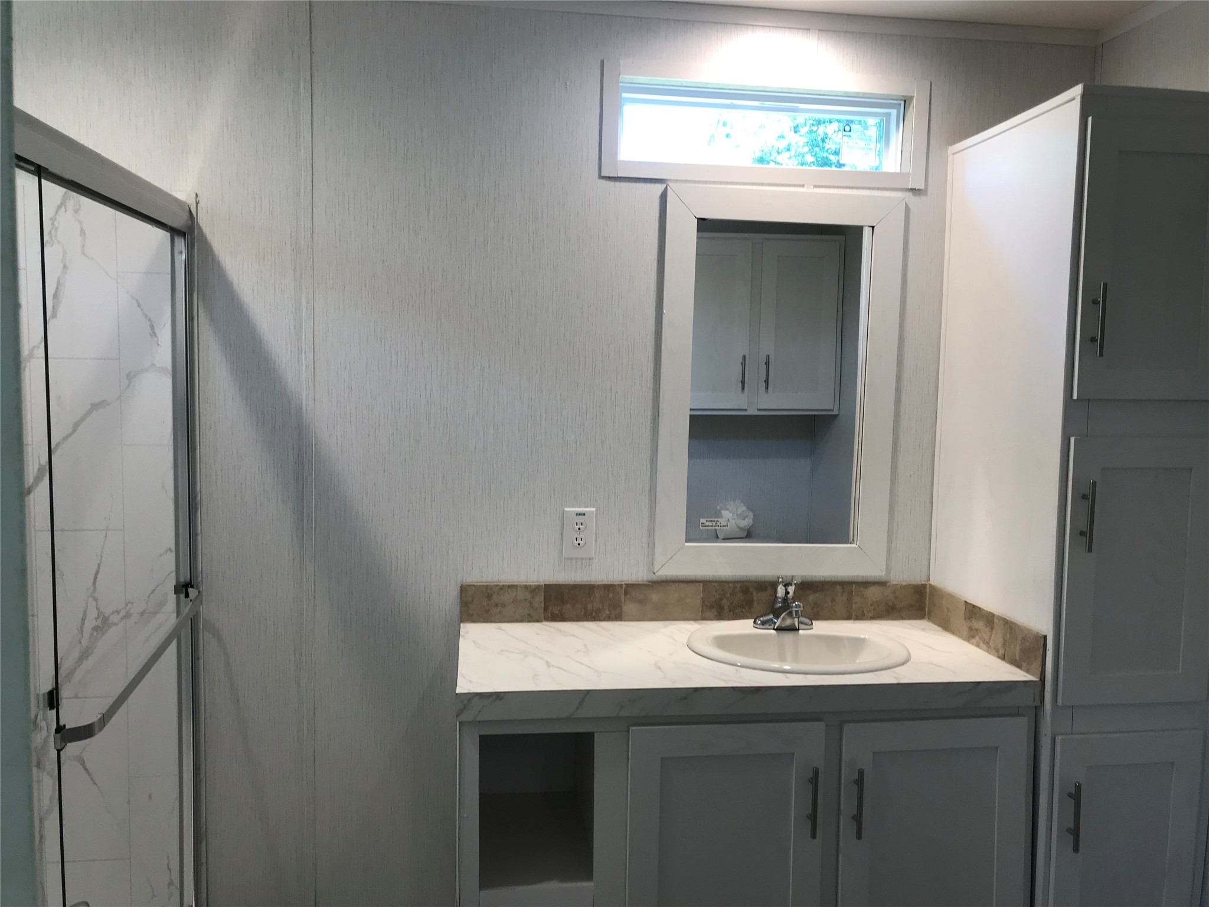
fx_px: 978
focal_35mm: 28
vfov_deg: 49.7
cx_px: 604
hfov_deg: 63.4
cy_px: 454
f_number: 1.8
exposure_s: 1/60
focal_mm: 3.99
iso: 32
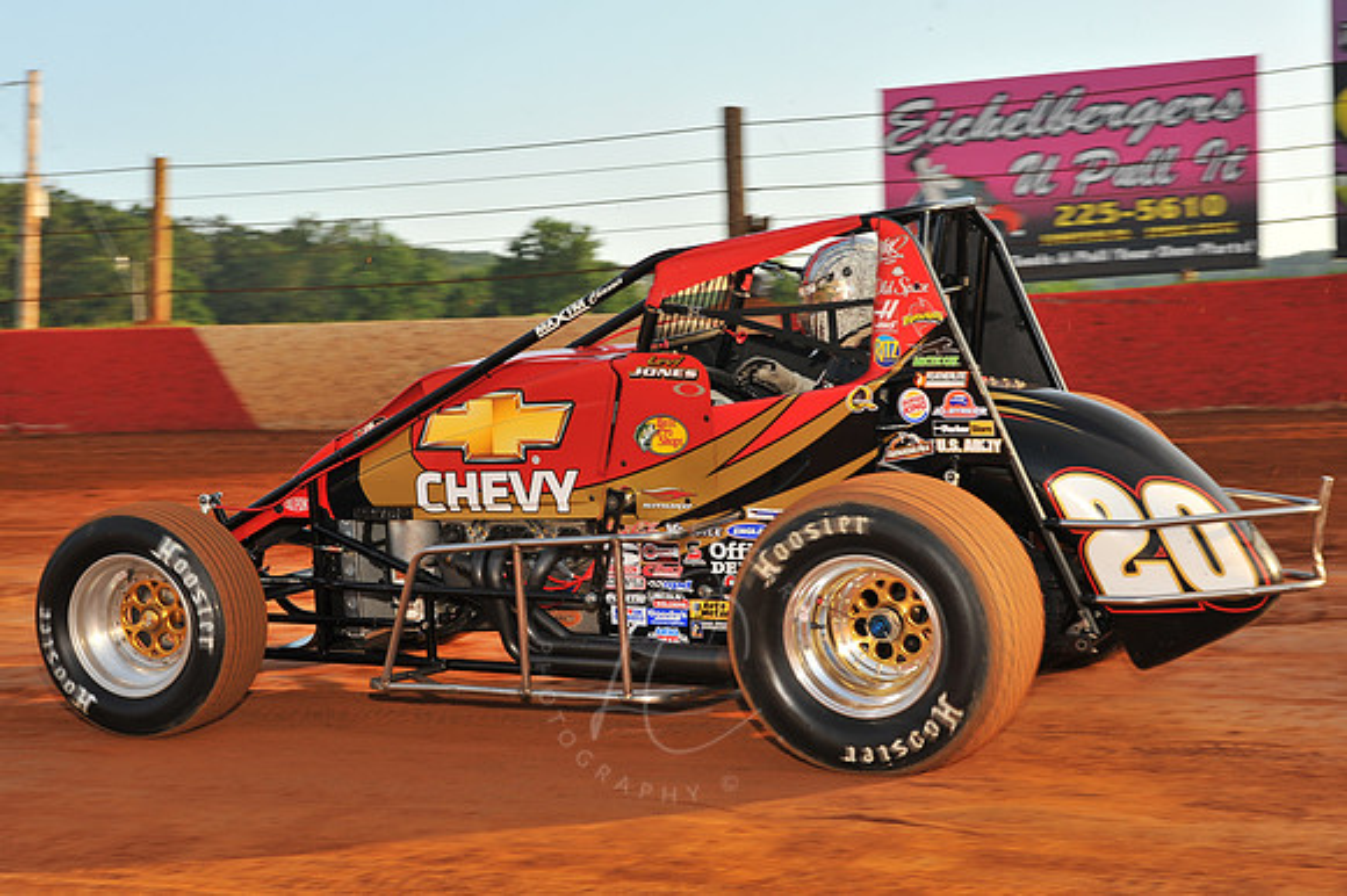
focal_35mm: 70
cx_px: 674
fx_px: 2618
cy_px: 448
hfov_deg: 28.9
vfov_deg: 19.4
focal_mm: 70
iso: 500
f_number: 10
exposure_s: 1/320
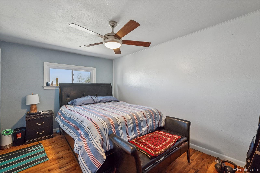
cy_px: 86
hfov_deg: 100.4
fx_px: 108
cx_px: 130
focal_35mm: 15
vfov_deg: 77.3
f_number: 3.2
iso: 400
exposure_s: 1/40
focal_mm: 15
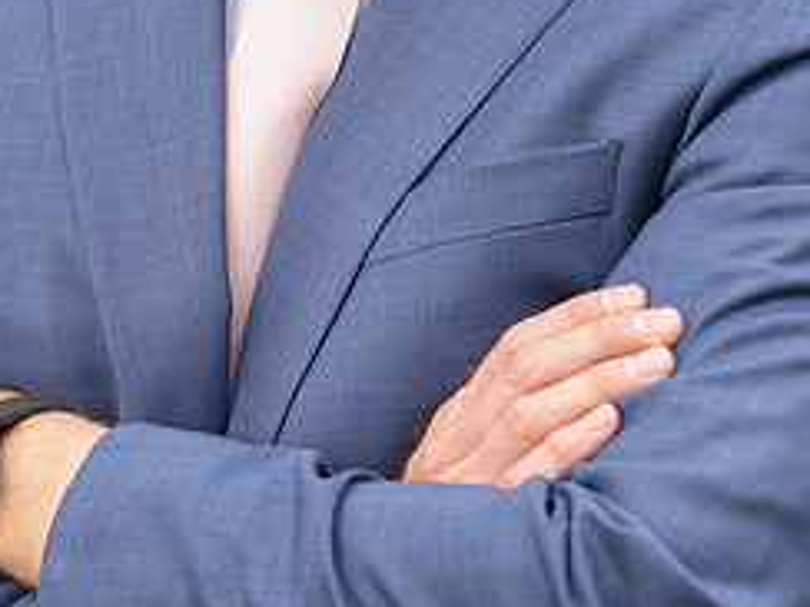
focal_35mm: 151
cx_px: 259
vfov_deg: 9.8
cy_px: 224
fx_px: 3533
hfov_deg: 13.1
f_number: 4.5
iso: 400
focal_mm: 66
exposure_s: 1/200
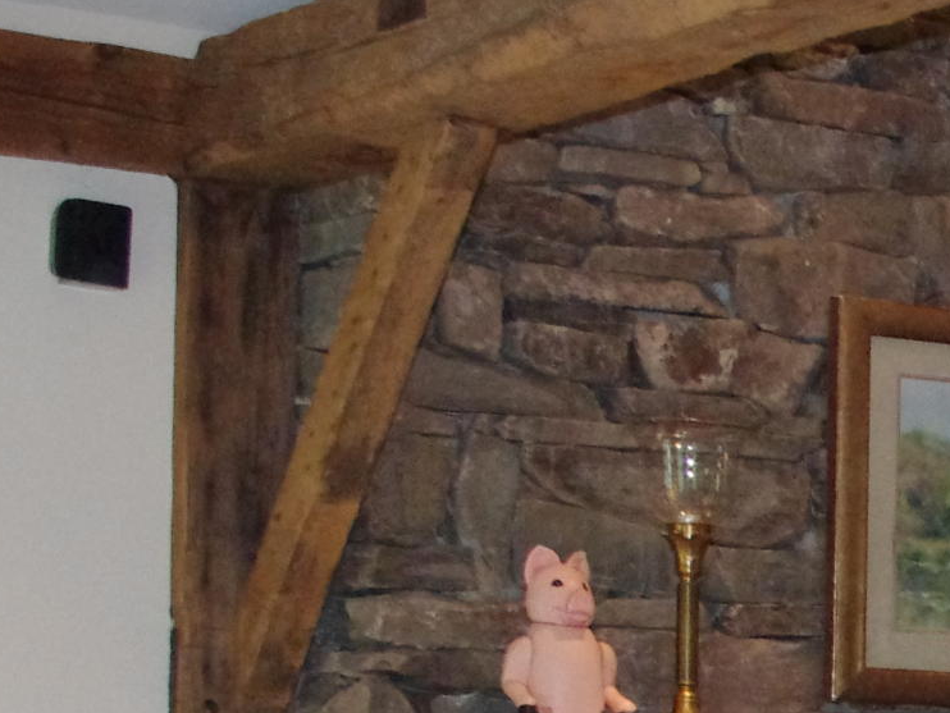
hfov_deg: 13.4
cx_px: 1698
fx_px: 3624
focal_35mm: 132
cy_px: 1190
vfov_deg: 10.7
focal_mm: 23.13
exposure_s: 1/180
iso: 3200
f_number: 7.1
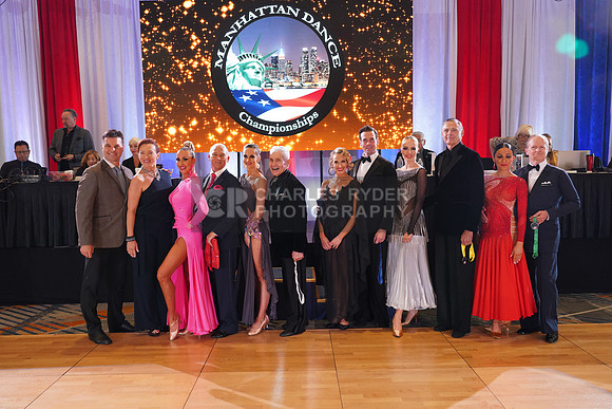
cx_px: 306
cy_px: 204
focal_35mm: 31
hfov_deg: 60.3
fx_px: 527
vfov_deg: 42.3
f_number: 4.5
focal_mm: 31
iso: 2000
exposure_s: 1/160
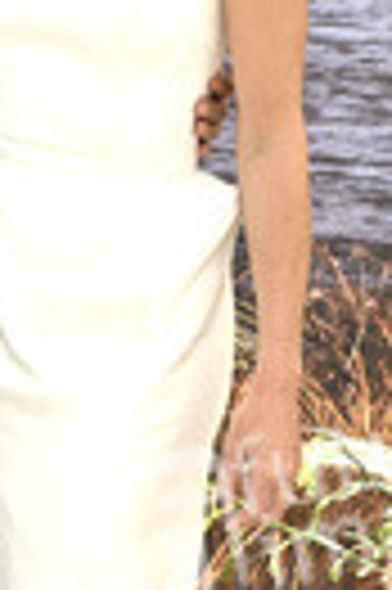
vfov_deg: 19.1
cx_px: -104
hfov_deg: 12.4
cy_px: 288
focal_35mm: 107
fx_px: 1752
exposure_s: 1/320
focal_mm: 35
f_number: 8
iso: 250
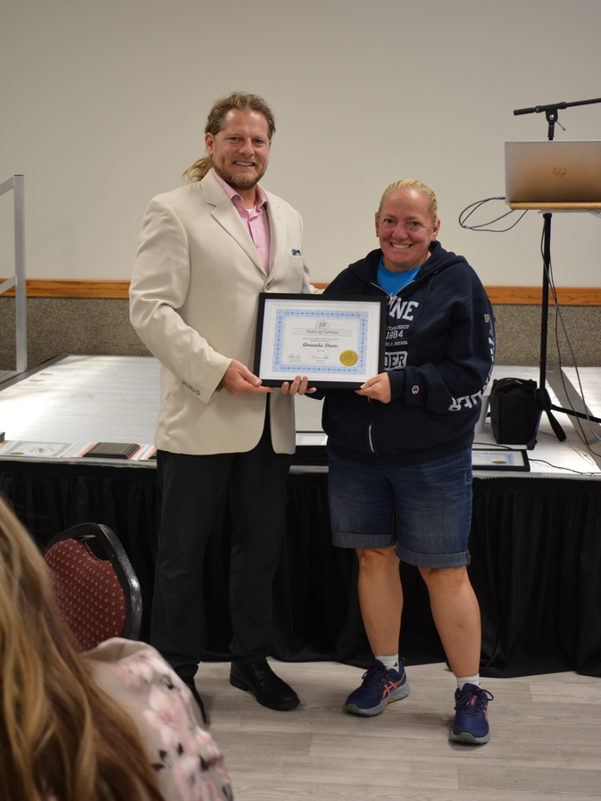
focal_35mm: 56
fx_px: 1296
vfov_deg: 34.3
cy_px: 360
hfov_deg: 26.1
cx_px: 303
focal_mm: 34
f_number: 4.5
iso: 400
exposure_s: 1/15
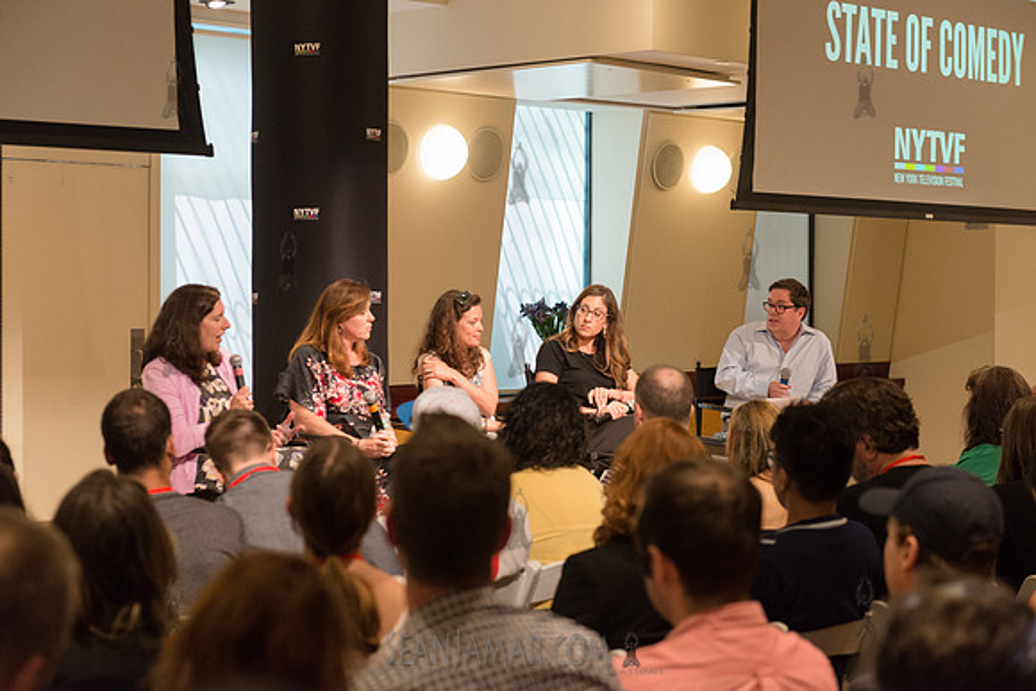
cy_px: 346
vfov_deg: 19.5
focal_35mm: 70
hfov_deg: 28.8
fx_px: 2015
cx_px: 518
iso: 2500
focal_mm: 70
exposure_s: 1/200
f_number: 4
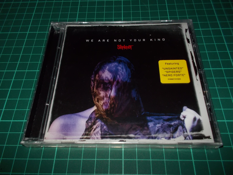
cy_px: 88
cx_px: 116
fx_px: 195
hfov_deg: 61.7
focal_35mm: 29
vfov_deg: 48.2
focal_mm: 4.1
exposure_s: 1/30
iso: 200
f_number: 3.3
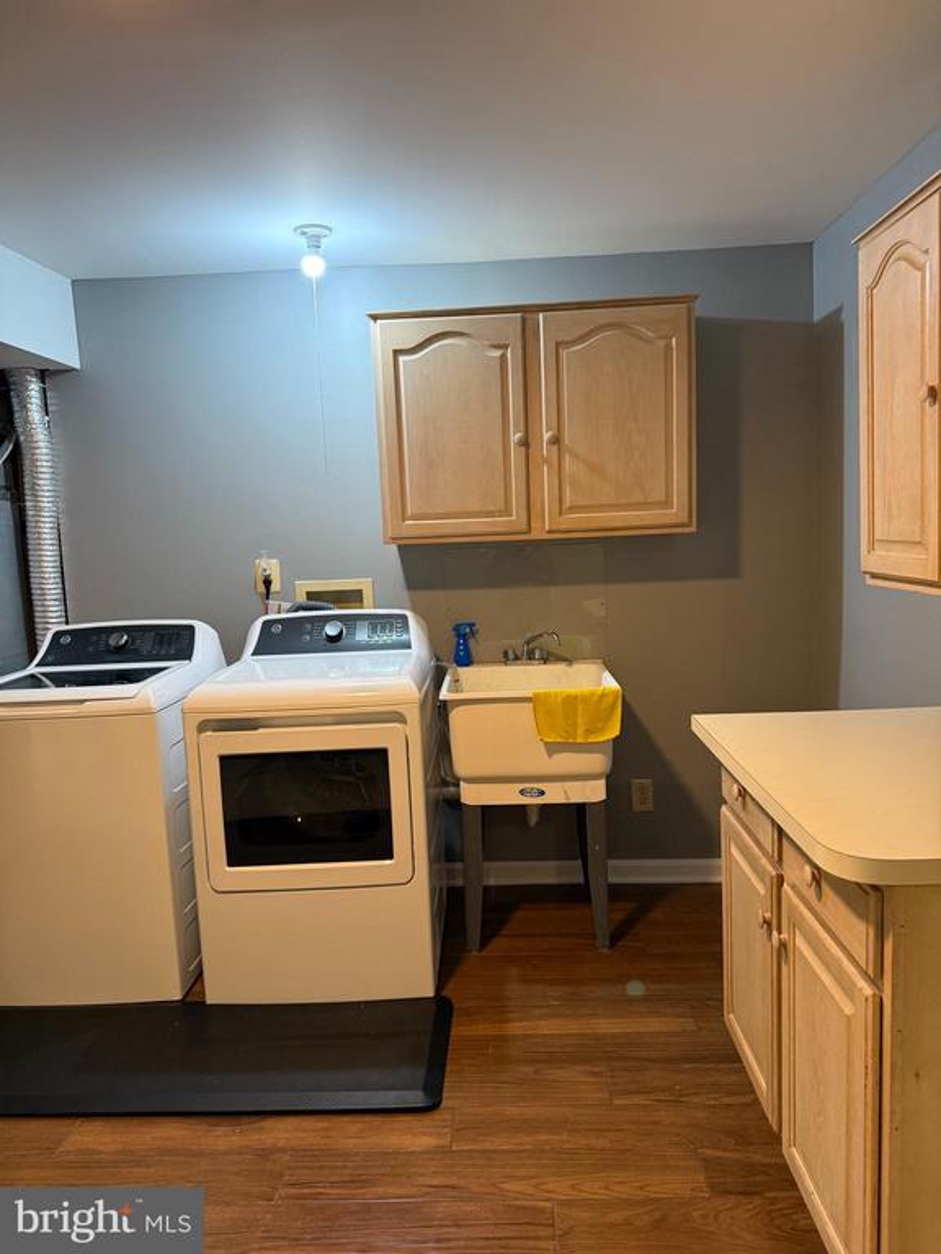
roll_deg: +1.8
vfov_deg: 71.6
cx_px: 470
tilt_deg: -4.2
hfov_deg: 56.8
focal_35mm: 24
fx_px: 870
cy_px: 627
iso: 250
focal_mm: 6.76
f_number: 1.78
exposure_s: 1/60
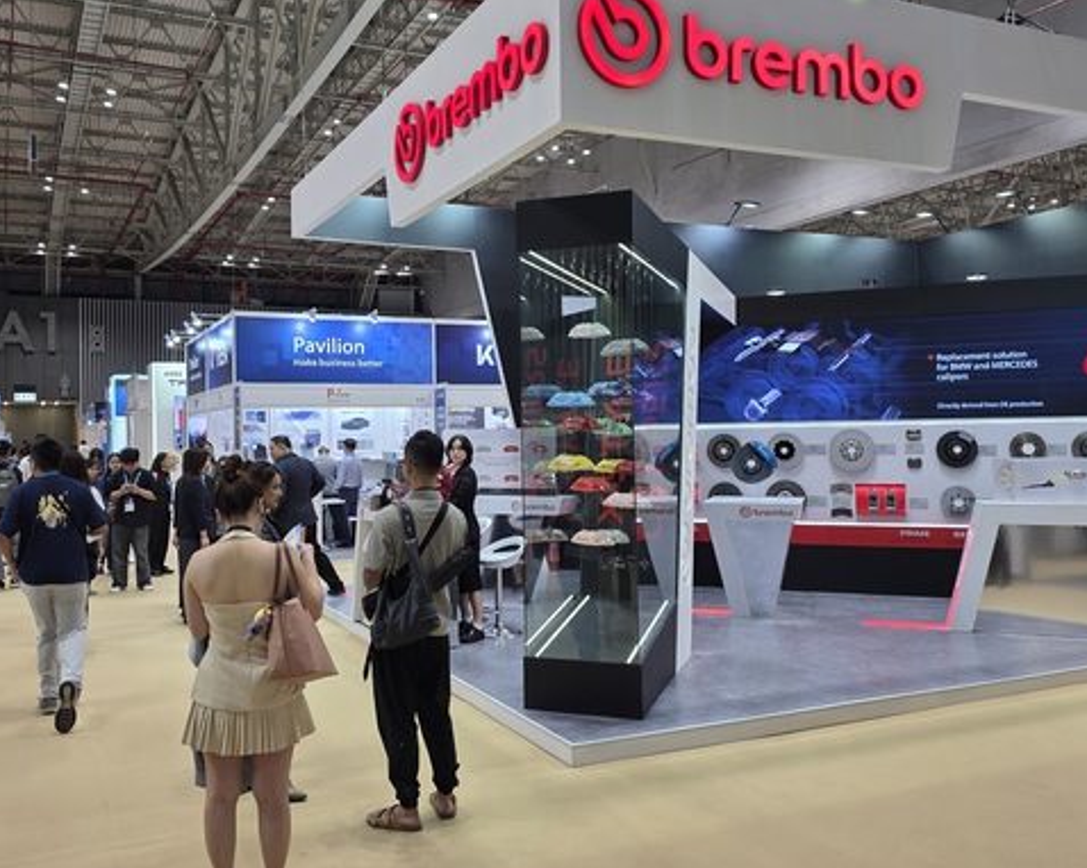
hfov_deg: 57.0
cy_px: 397
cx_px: 478
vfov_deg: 47.0
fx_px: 997
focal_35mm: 31
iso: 80
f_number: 1.7
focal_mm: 6.3
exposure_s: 1/100
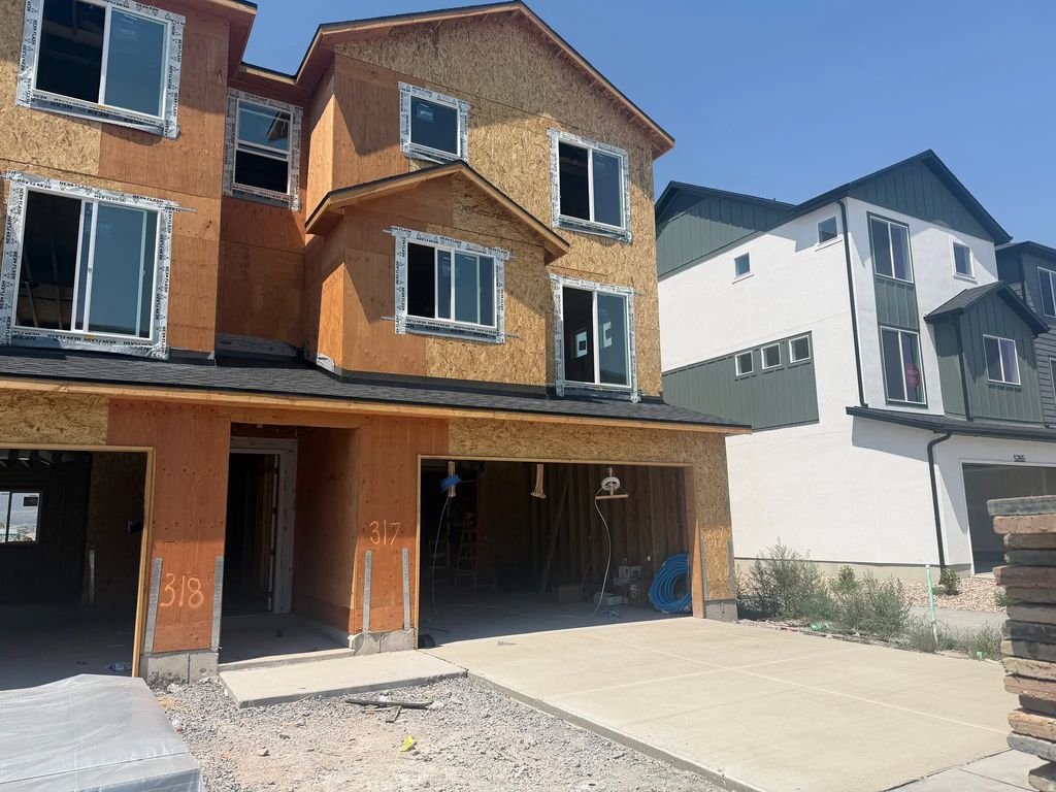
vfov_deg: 56.8
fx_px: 732
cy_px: 396
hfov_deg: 71.6
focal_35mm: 24
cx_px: 528
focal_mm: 6.76
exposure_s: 1/5319
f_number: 1.78
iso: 80
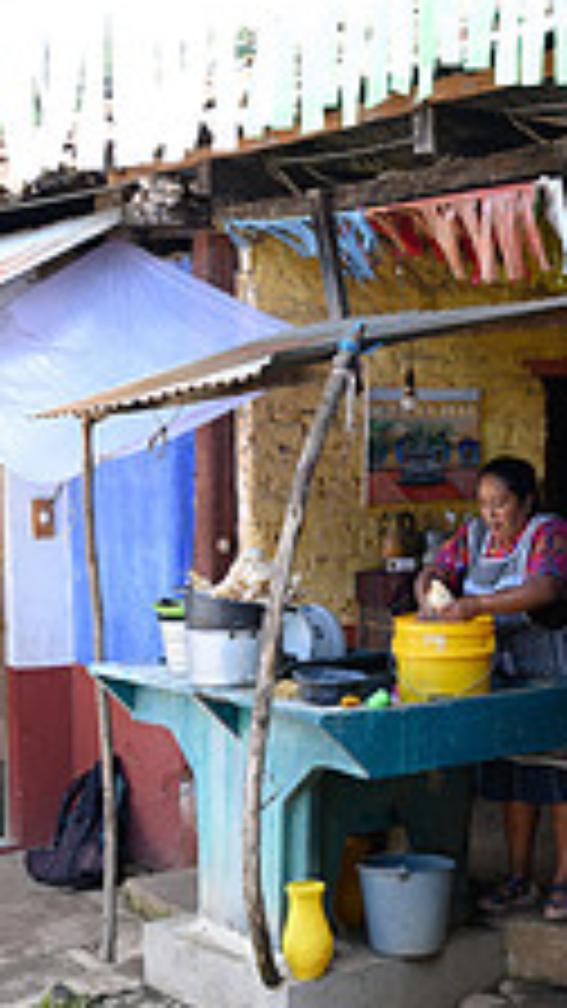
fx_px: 1684
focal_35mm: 63
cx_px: 482
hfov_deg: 18.9
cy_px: 513
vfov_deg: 33.3
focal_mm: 30
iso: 320
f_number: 7.1
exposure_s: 1/80
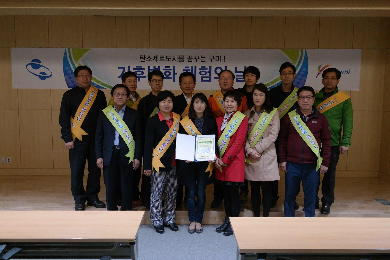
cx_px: 195
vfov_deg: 43.6
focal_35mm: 30
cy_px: 130
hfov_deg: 61.9
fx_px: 325
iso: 1600
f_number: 3.5
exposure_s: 1/40
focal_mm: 20
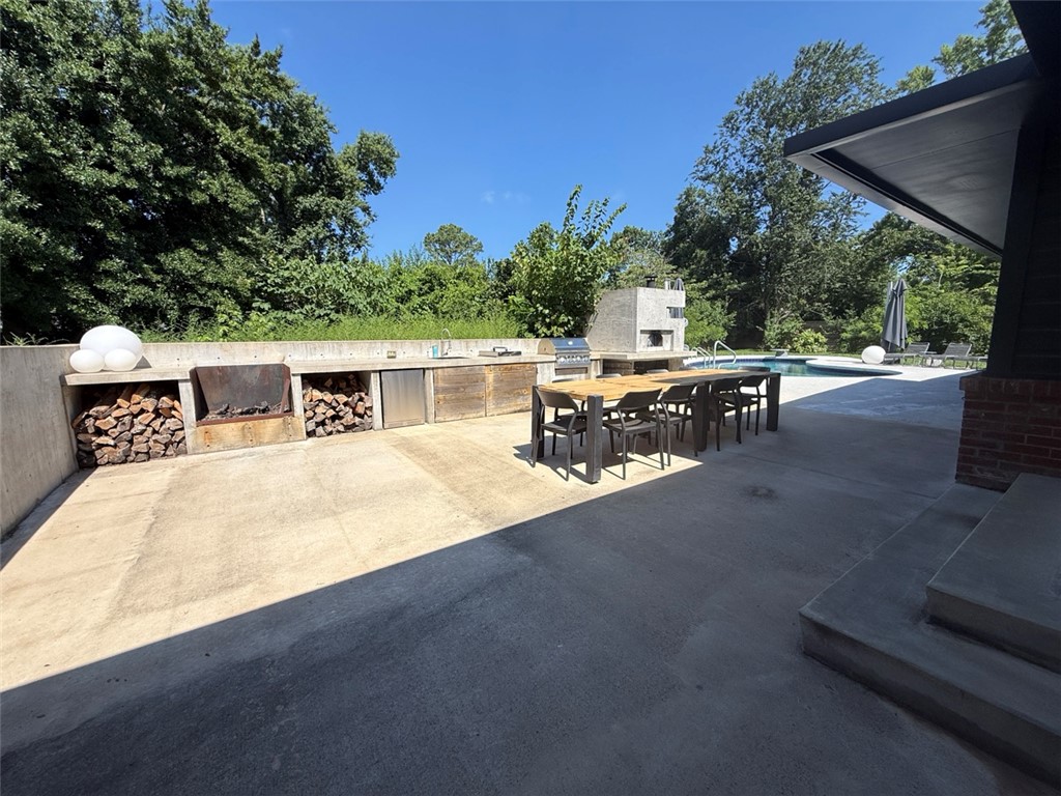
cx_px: 530
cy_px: 398
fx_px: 429
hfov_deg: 102.1
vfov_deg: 85.7
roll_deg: +0.1
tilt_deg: -8.5
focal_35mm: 14
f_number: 2.2
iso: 50
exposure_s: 1/1901
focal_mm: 2.22
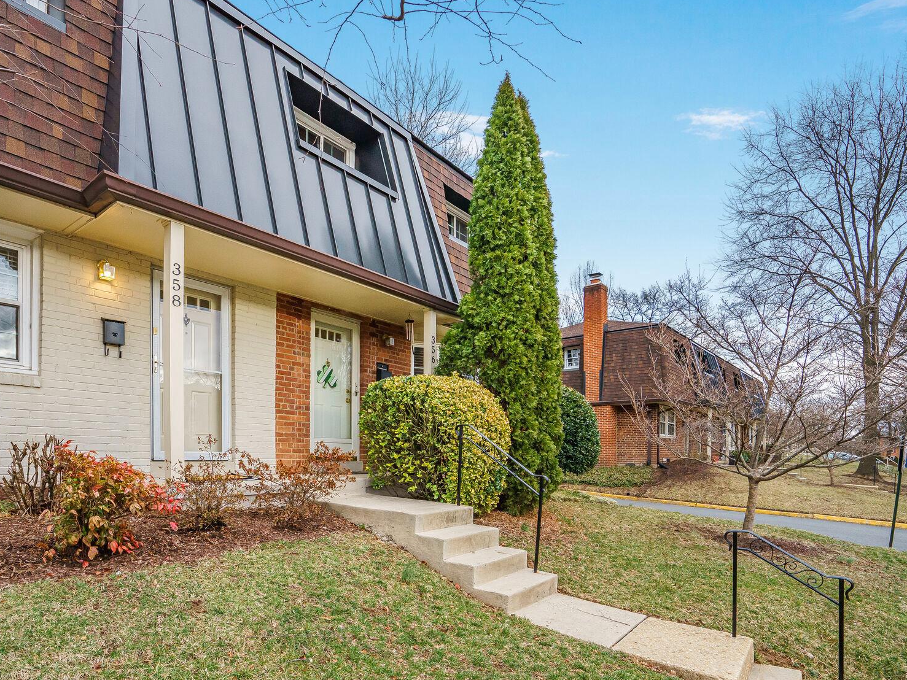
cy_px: 347
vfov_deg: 71.6
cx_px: 404
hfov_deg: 87.4
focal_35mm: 18
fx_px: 472
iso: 800
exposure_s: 1/200
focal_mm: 16
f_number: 8
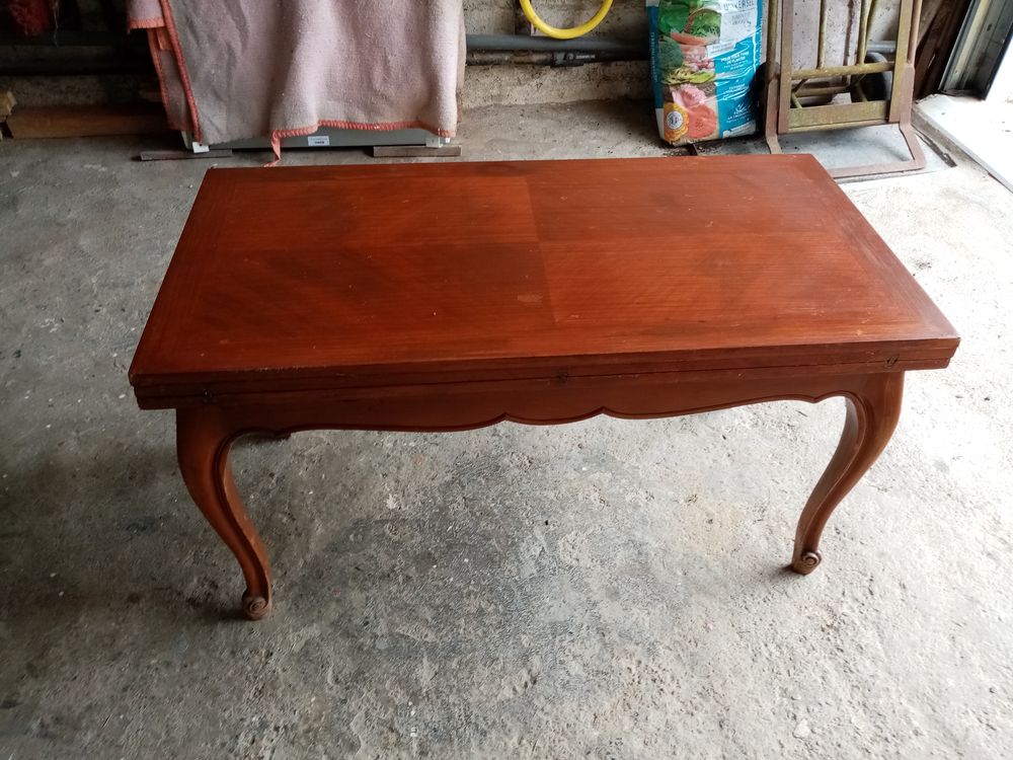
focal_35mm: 26
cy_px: 380
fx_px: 761
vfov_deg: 53.1
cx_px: 506
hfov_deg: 67.3
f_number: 1.8
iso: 130
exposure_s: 1/50
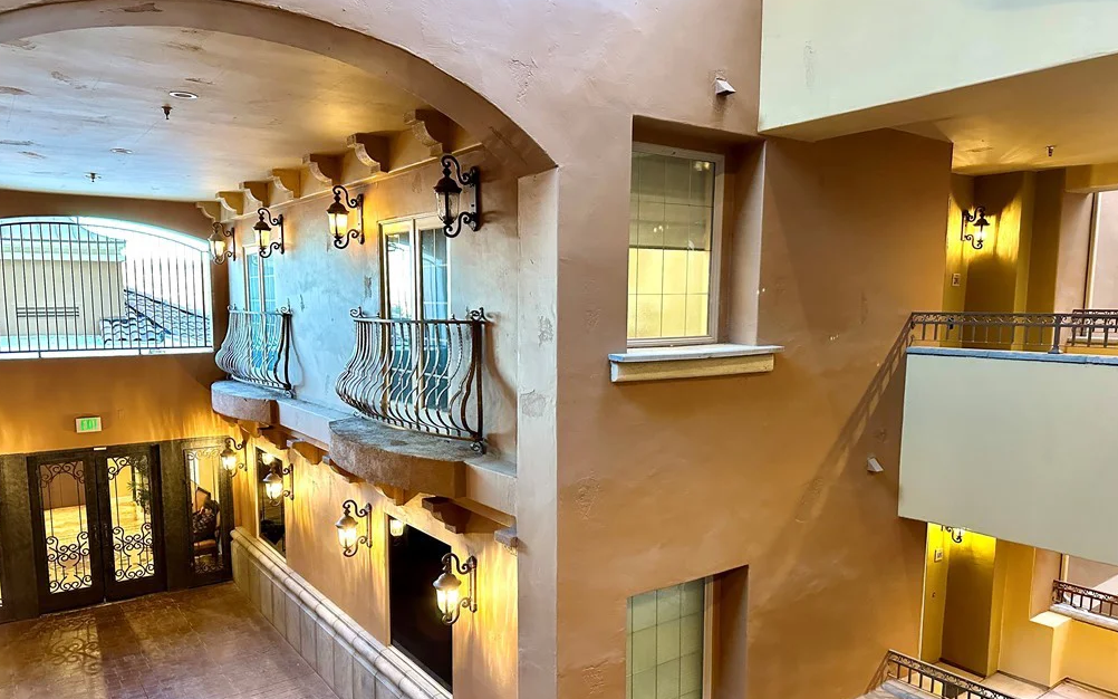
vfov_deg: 47.4
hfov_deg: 70.4
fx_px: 792
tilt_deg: -7.7
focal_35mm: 26
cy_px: 408
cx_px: 555
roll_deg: -0.7
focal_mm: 6.86
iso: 640
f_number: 1.78
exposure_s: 1/60
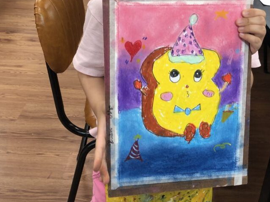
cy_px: 24
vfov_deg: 31.5
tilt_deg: -22.4
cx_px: 152
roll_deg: -3.6
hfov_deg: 42.9
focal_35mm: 44
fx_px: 343
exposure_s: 1/30
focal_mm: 3.99
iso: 25
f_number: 1.8
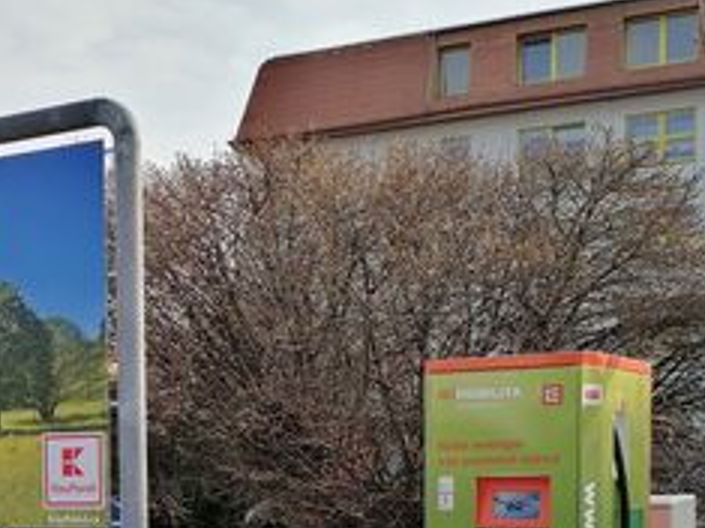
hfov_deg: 26.0
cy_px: 552
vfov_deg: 19.5
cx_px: 96
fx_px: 1486
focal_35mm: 73
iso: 50
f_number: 1.8
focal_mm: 5.3
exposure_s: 1/985
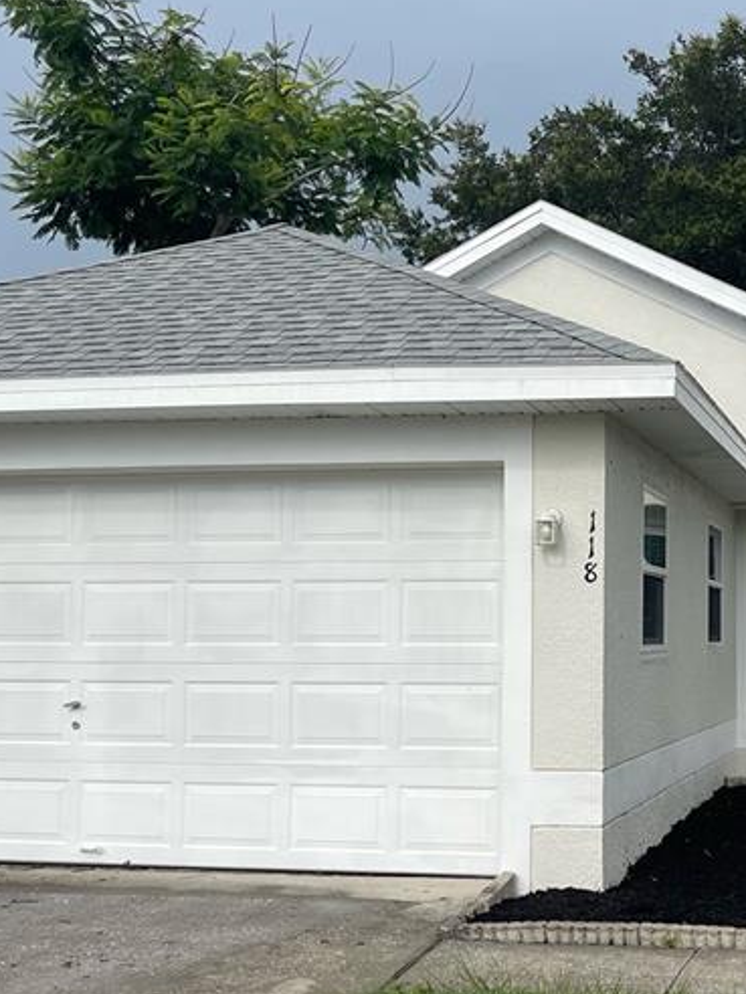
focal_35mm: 52
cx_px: 604
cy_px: 558
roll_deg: -0.3
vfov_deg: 36.8
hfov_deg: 27.4
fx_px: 1494
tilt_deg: +2.5
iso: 32
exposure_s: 1/3922
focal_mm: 5.1
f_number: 1.6
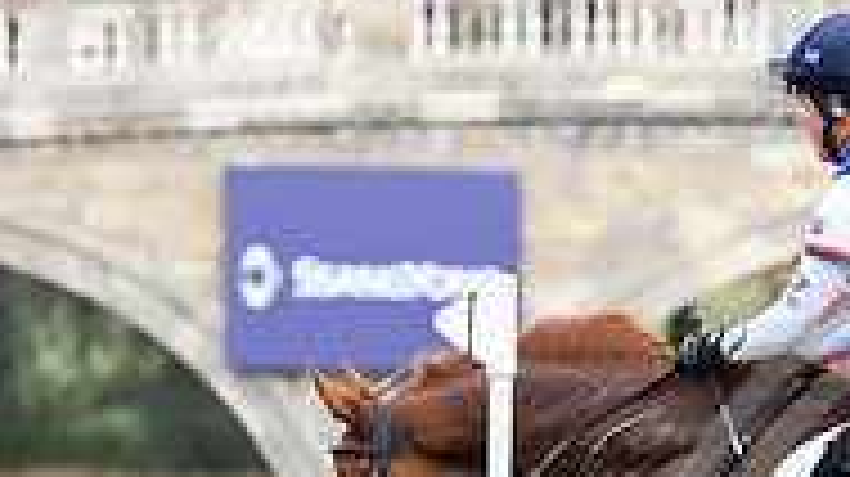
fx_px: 13784
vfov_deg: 2.0
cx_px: 1048
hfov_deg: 3.5
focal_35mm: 612
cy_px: 626
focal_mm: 190
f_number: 5.6
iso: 2800
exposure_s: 1/1250
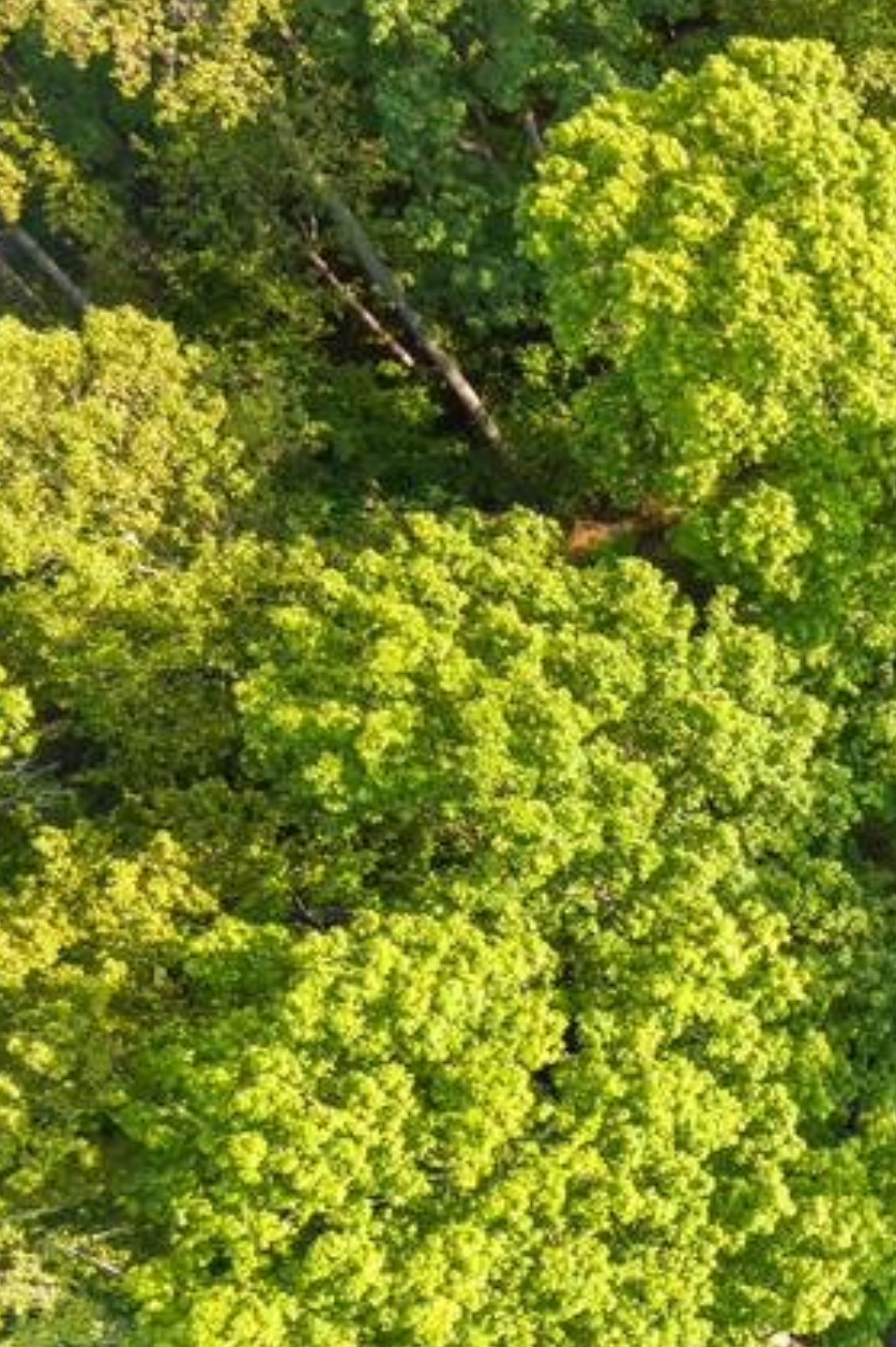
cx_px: 1445
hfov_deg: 18.8
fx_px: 2279
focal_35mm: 61
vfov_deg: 32.0
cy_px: 1093
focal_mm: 8.67
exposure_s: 1/250
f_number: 1.8
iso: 100
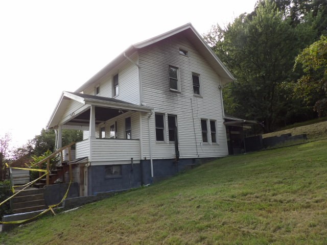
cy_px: 122
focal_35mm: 24
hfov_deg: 71.6
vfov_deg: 56.8
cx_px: 164
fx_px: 227
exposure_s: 1/260
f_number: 3.2
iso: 100
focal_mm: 4.3
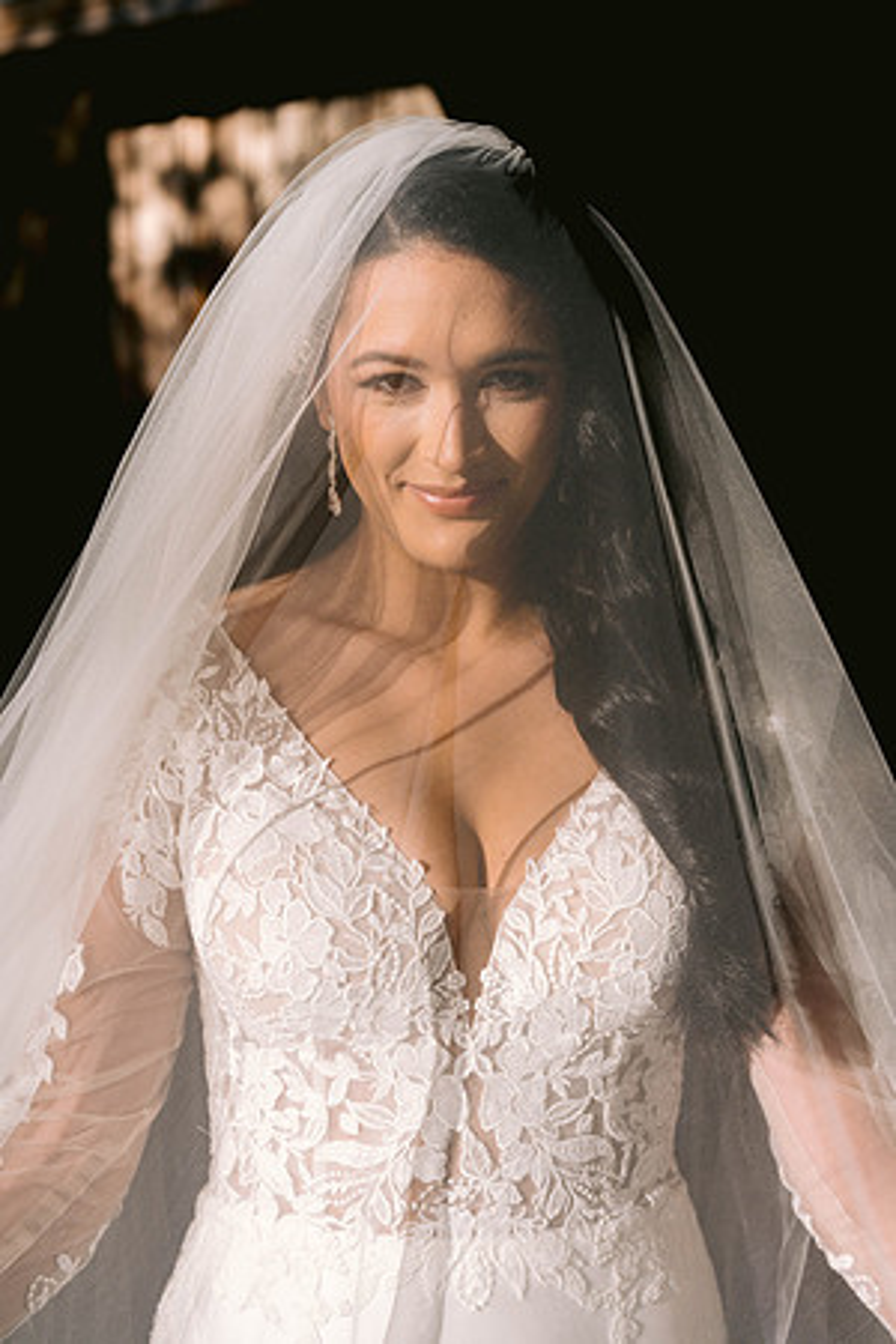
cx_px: 448
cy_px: 672
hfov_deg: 27.0
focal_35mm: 50
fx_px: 1867
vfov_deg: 39.6
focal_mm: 50
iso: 125
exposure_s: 1/640
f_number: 4
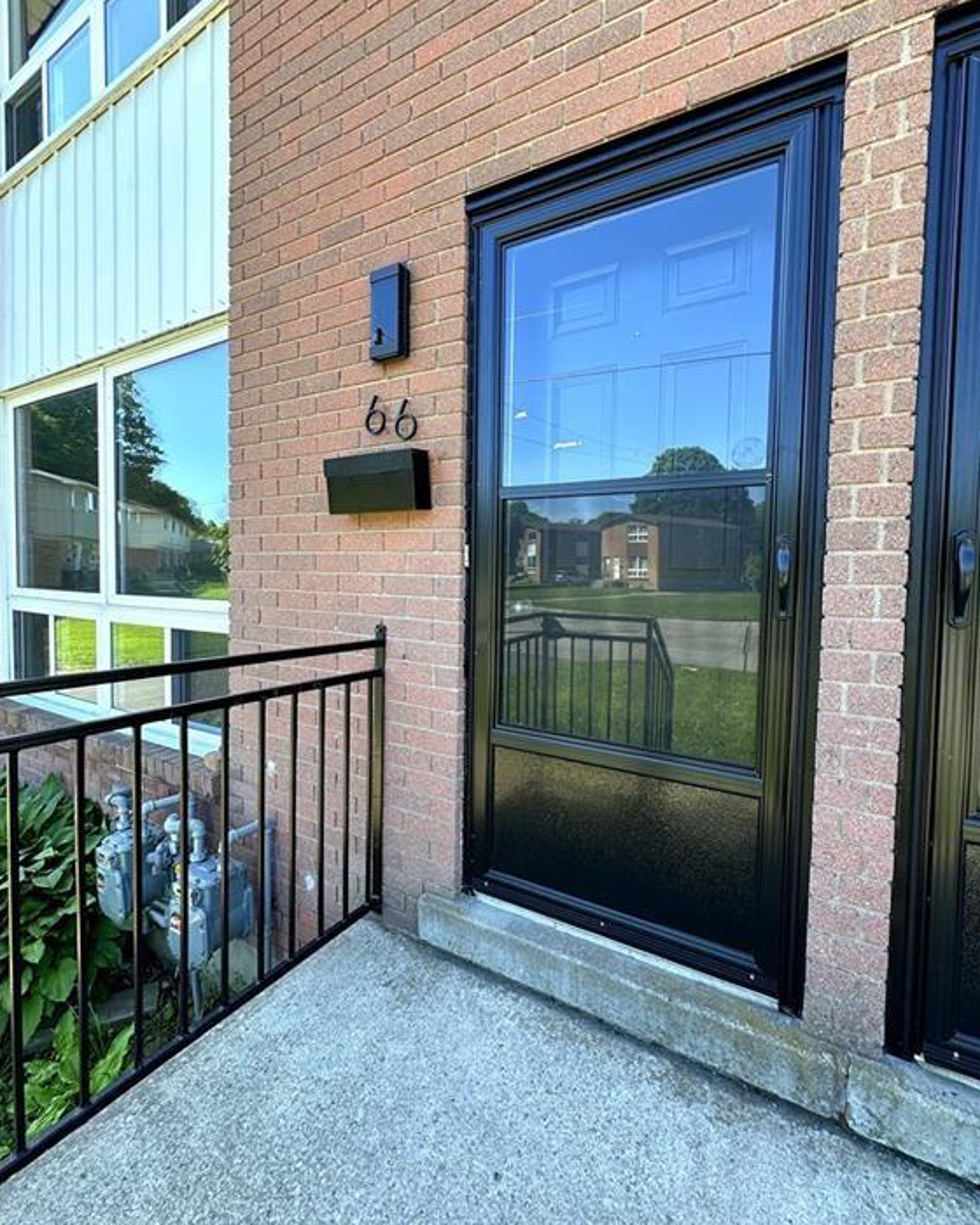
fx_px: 544
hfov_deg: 84.0
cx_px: 500
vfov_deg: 96.8
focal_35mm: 15
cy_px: 598
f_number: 2.2
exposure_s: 1/144
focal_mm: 2.22
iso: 40
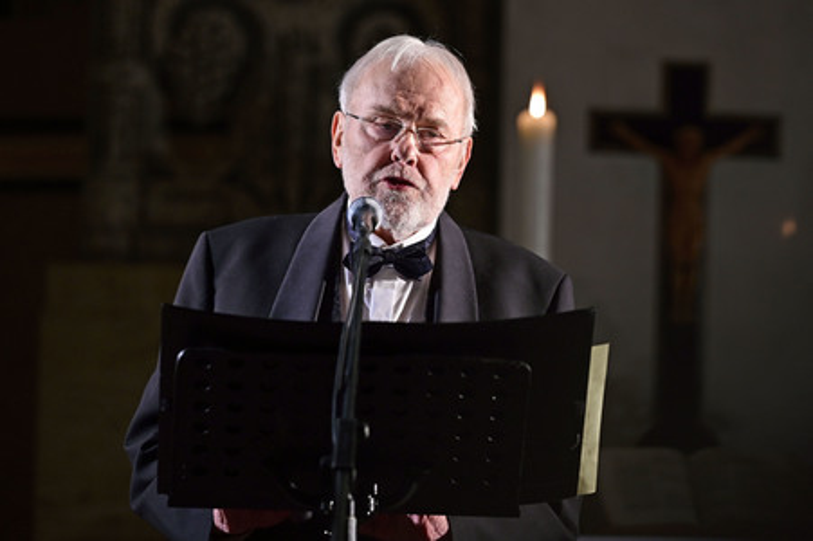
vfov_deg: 7.0
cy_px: 270
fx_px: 4400
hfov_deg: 10.6
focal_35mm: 195
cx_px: 406
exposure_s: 1/125
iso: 800
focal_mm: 195
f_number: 3.2
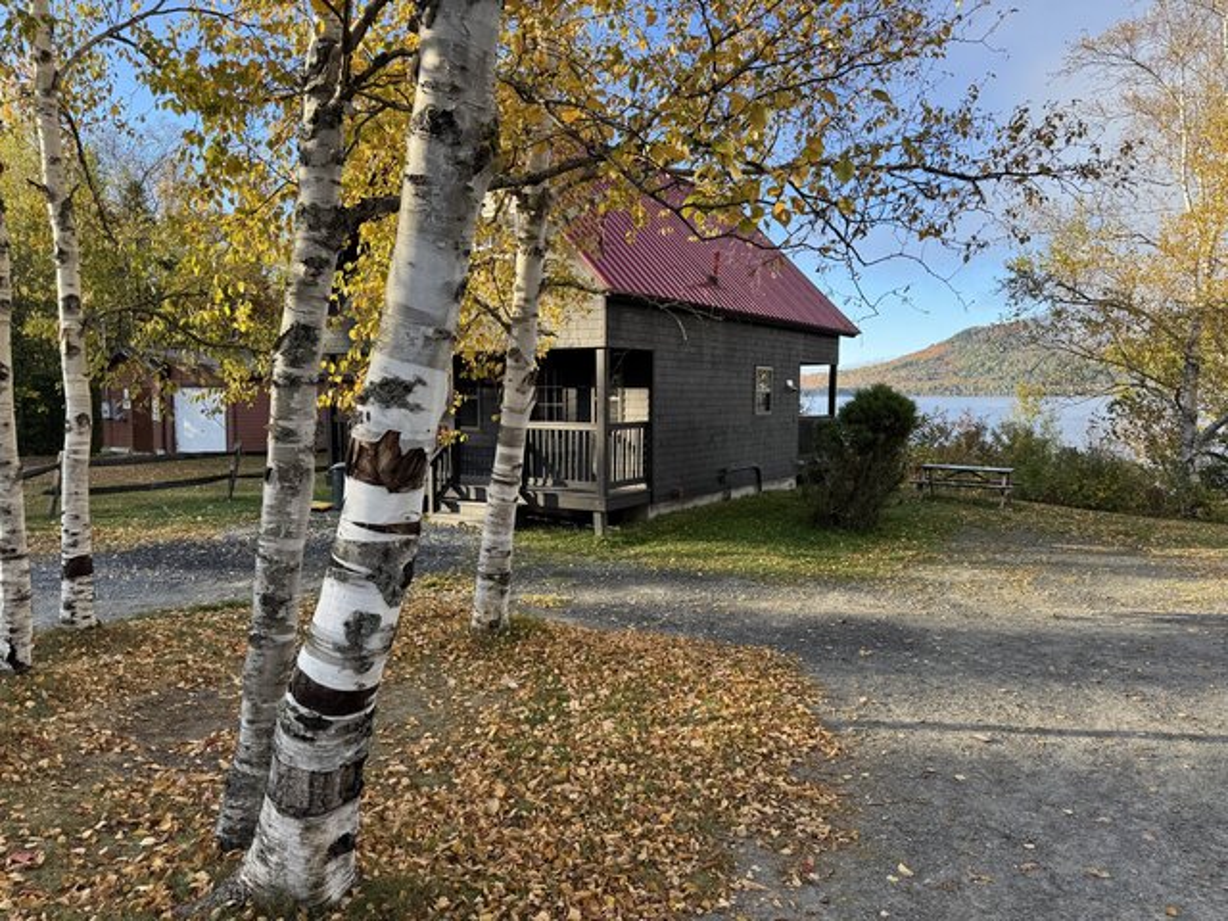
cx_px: 614
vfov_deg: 56.8
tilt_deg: -4.7
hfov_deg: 71.6
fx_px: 851
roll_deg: +2.4
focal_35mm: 24
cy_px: 460
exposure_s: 1/664
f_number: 1.78
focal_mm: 6.76
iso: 80
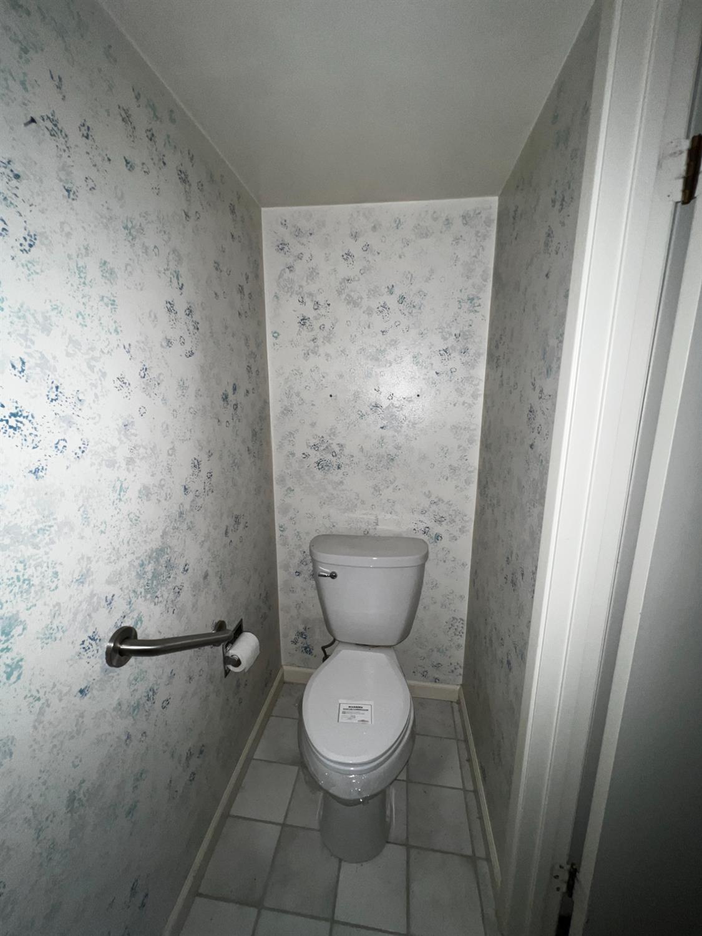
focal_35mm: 13
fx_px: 352
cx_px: 351
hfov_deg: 89.9
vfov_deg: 106.2
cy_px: 468
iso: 64
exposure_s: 1/37
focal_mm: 1.57
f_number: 1.8
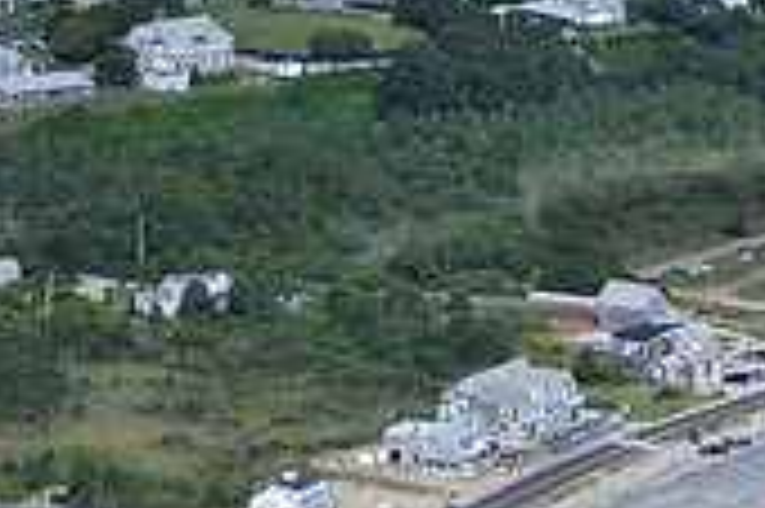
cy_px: 411
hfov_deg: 5.0
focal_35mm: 410
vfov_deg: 3.3
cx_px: 1179
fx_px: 8704
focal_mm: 80
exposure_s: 1/400
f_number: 5.6
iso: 200
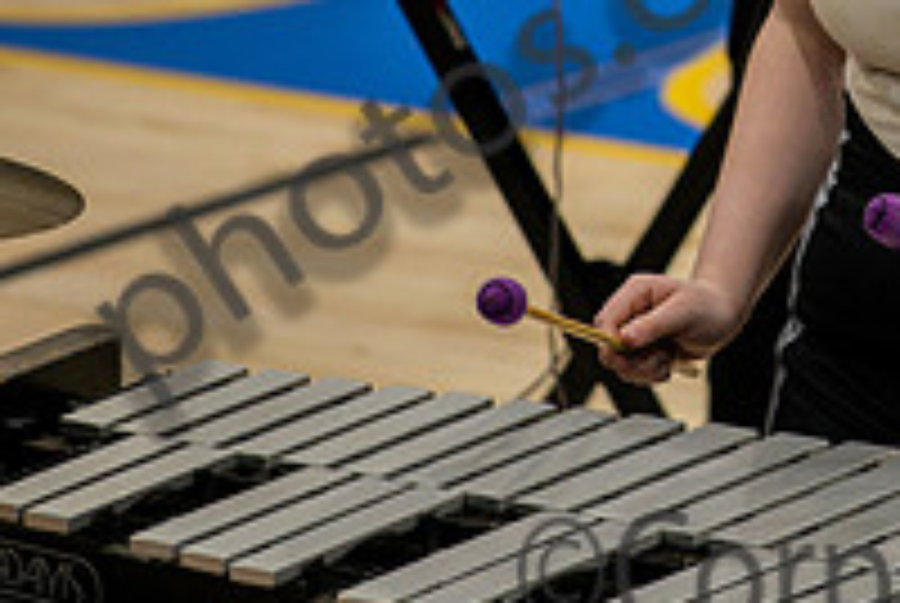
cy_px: -137
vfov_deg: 2.4
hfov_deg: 3.6
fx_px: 14496
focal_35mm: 579
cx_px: 932
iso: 2500
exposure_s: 1/500
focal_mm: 200
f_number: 4
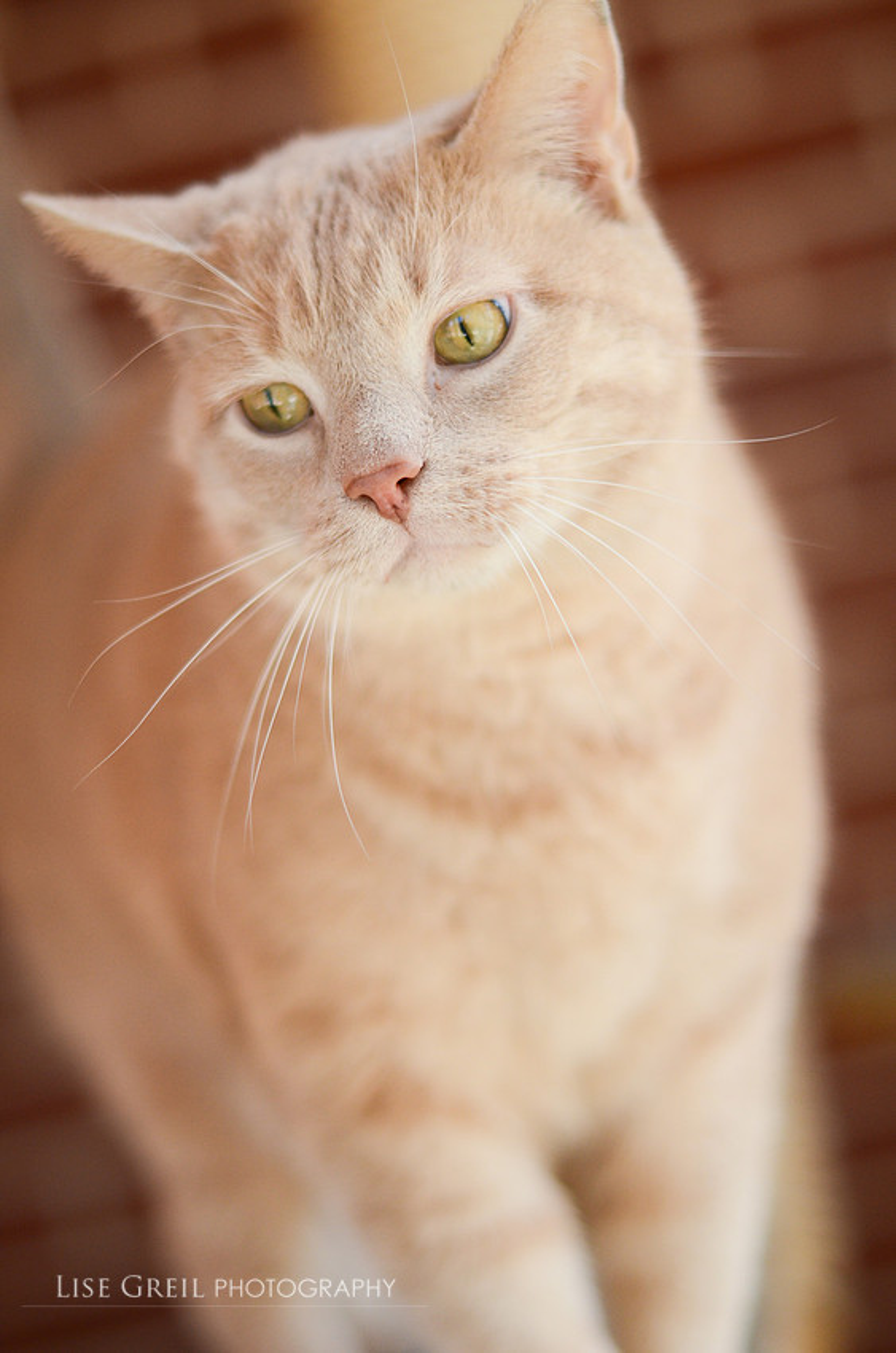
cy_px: 676
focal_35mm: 75
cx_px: 448
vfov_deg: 27.0
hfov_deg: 18.1
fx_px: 2812
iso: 400
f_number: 1.8
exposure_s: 1/2500
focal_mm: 50
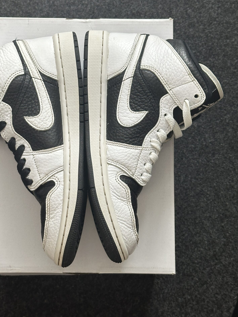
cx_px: 86
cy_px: 141
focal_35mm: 65
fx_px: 596
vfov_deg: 29.8
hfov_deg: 22.5
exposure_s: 1/33
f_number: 1.78
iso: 200
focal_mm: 6.86
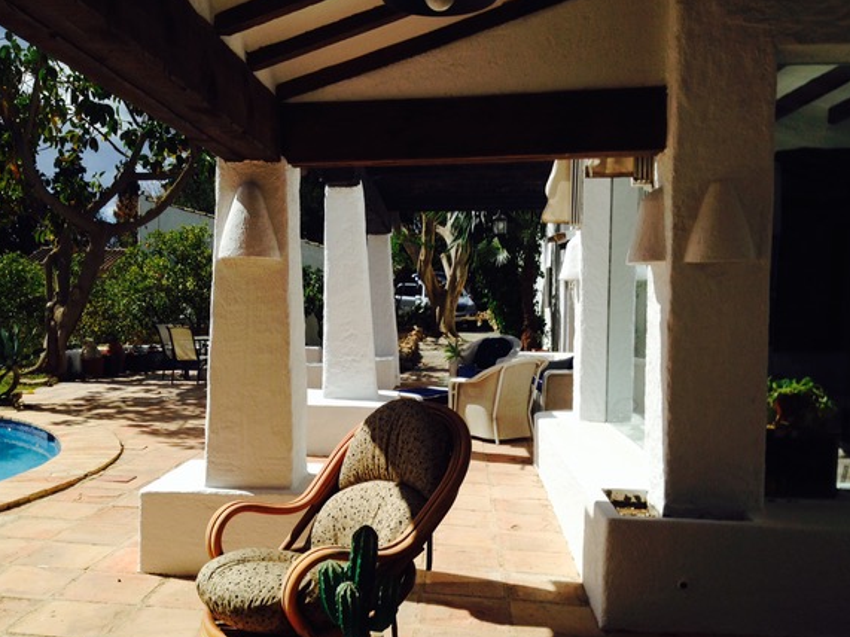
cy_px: 348
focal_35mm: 37
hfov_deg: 50.1
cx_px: 387
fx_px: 908
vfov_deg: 38.6
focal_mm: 4.12
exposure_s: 1/2710
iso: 50
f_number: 2.4
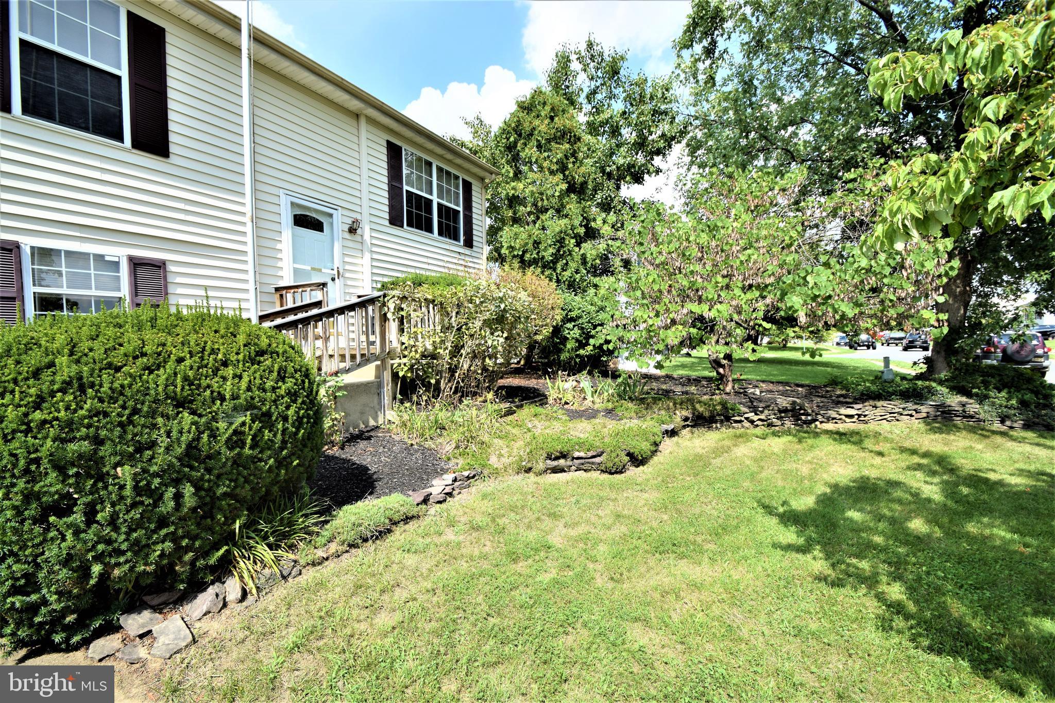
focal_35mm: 15
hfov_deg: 100.4
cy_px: 352
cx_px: 528
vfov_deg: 77.3
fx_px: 440
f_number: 9
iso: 200
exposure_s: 1/320
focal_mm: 10
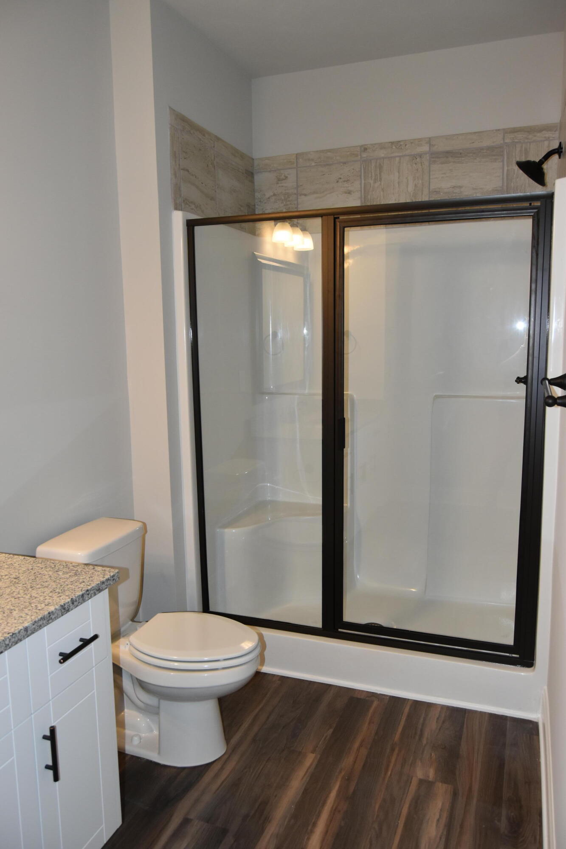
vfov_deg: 67.4
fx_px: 637
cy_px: 424
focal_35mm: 27
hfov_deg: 47.9
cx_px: 283
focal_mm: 18
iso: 800
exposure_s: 1/80
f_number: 4.5
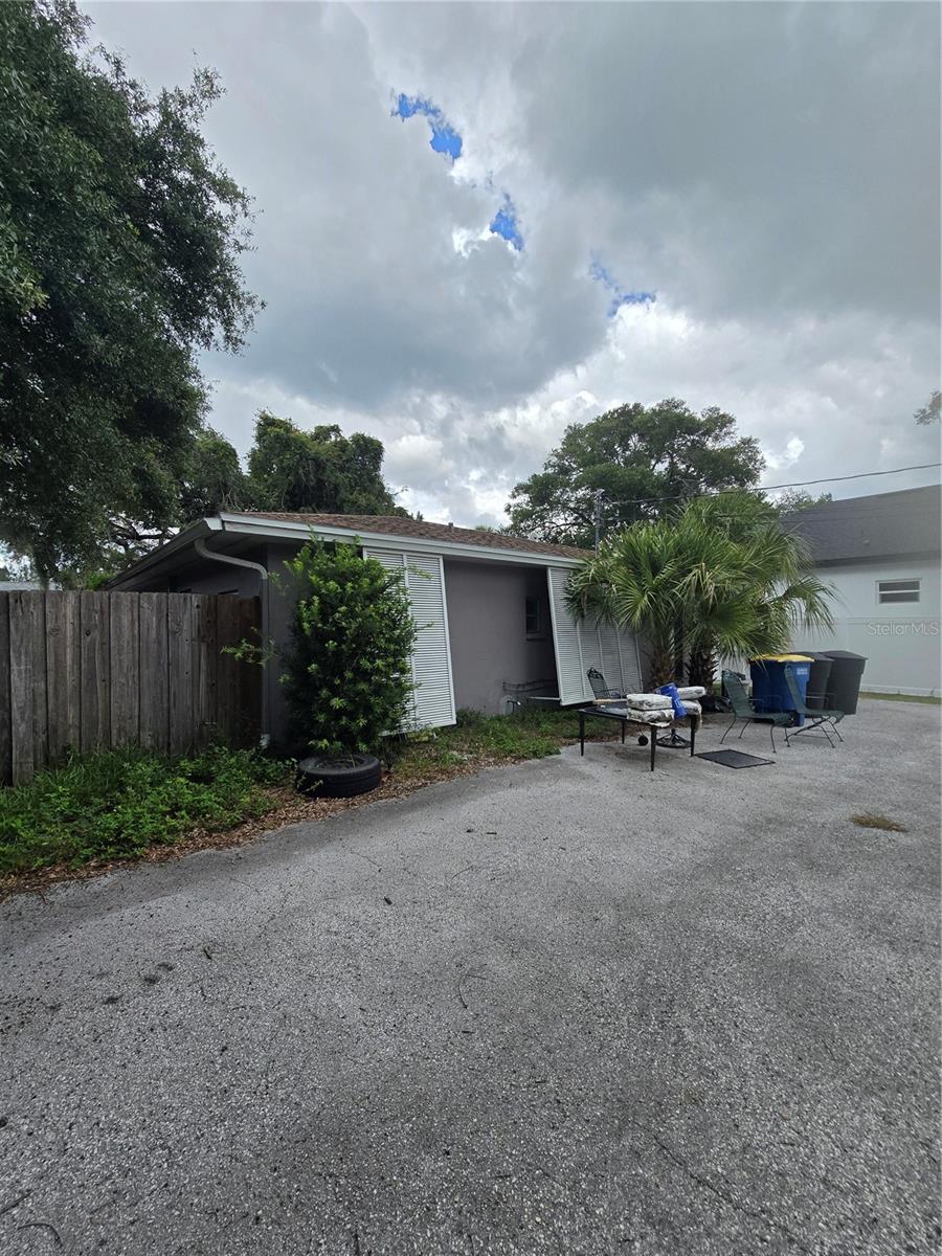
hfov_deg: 89.9
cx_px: 471
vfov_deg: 106.2
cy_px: 628
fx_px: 472
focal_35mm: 13
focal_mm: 2.2
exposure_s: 1/1391
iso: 50
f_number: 2.2
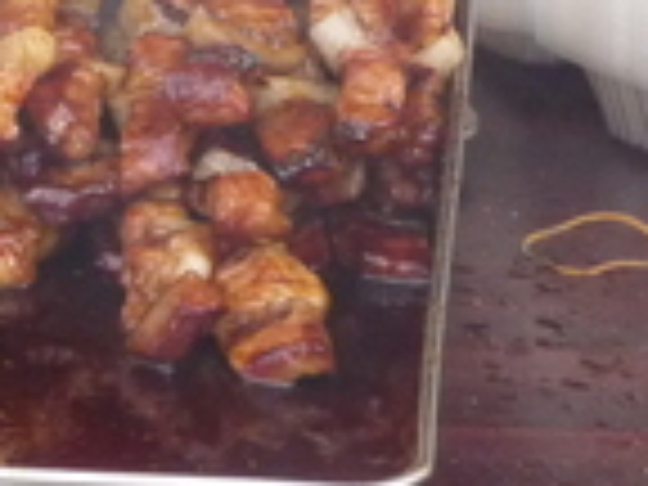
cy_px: 281
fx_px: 7095
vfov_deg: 3.9
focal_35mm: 379
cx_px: -207
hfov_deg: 5.2
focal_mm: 16.3
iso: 400
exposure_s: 1/250
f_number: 4.7
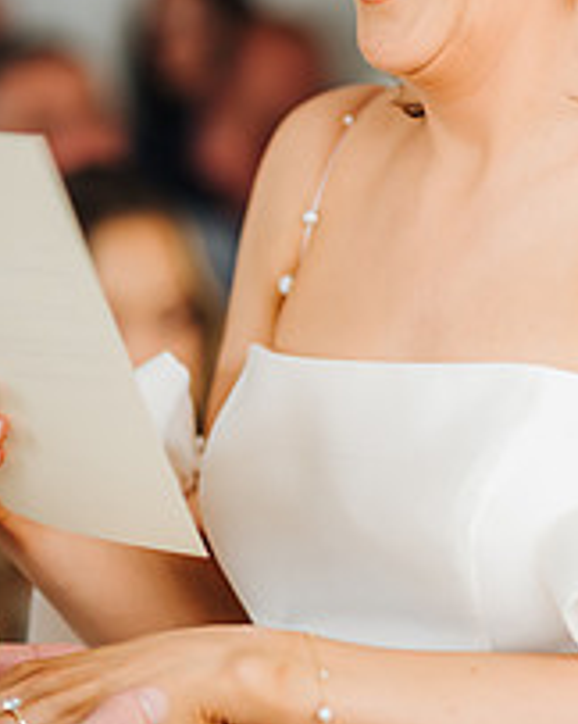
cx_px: 435
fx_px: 3791
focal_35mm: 177
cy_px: 157
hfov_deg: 8.7
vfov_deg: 10.9
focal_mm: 85
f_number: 2.2
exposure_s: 1/200
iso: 320
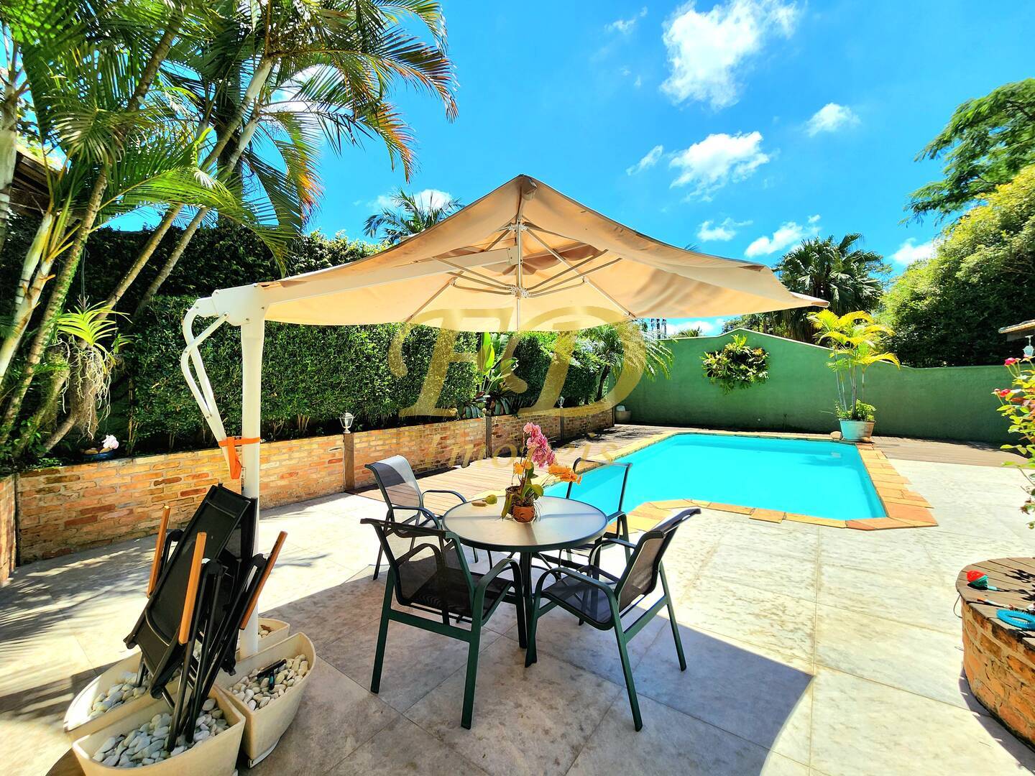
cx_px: 518
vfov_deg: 89.9
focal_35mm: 13
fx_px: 389
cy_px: 388
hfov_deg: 106.2
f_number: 2.2
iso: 50
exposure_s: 1/1667
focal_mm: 2.2
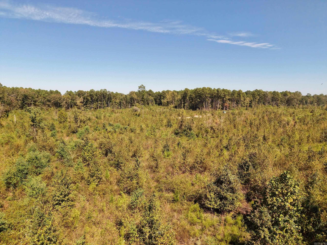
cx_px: 164
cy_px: 122
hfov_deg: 71.6
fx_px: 227
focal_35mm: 24
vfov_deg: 56.8
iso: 100
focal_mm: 8.67
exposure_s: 1/350
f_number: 1.8
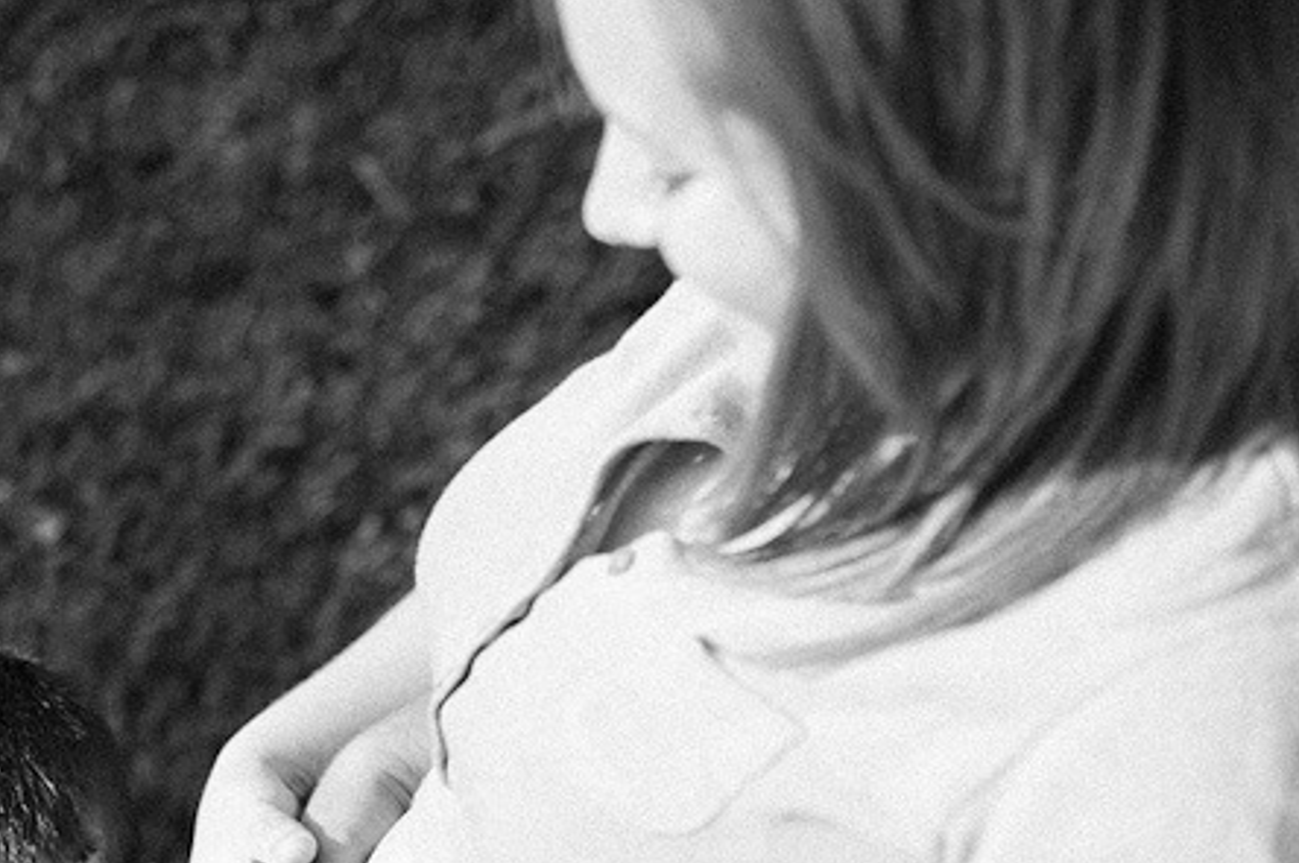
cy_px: 613
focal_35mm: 71
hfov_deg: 28.1
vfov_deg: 19.1
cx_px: 328
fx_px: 2559
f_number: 2.5
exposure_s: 1/2000
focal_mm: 35
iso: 320
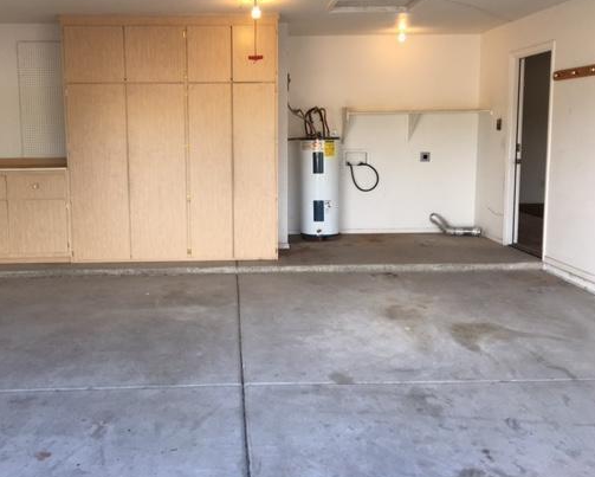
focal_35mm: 36
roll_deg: -0.3
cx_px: 244
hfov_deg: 50.0
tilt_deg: -5.1
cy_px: 200
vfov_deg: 41.1
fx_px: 634
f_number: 2.2
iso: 40
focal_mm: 4.15
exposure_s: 1/120
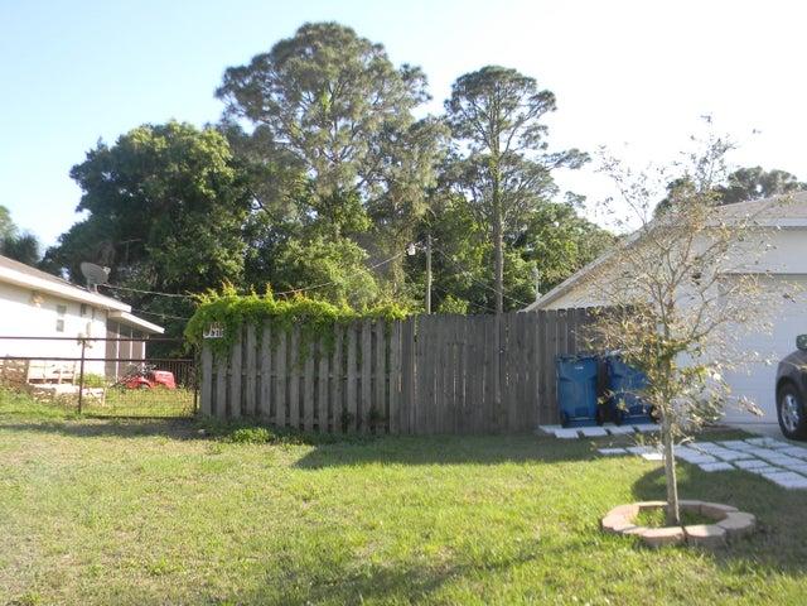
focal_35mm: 36
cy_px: 303
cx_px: 404
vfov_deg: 39.7
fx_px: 839
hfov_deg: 51.4
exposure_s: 1/240
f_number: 3.7
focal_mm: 6.4
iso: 80
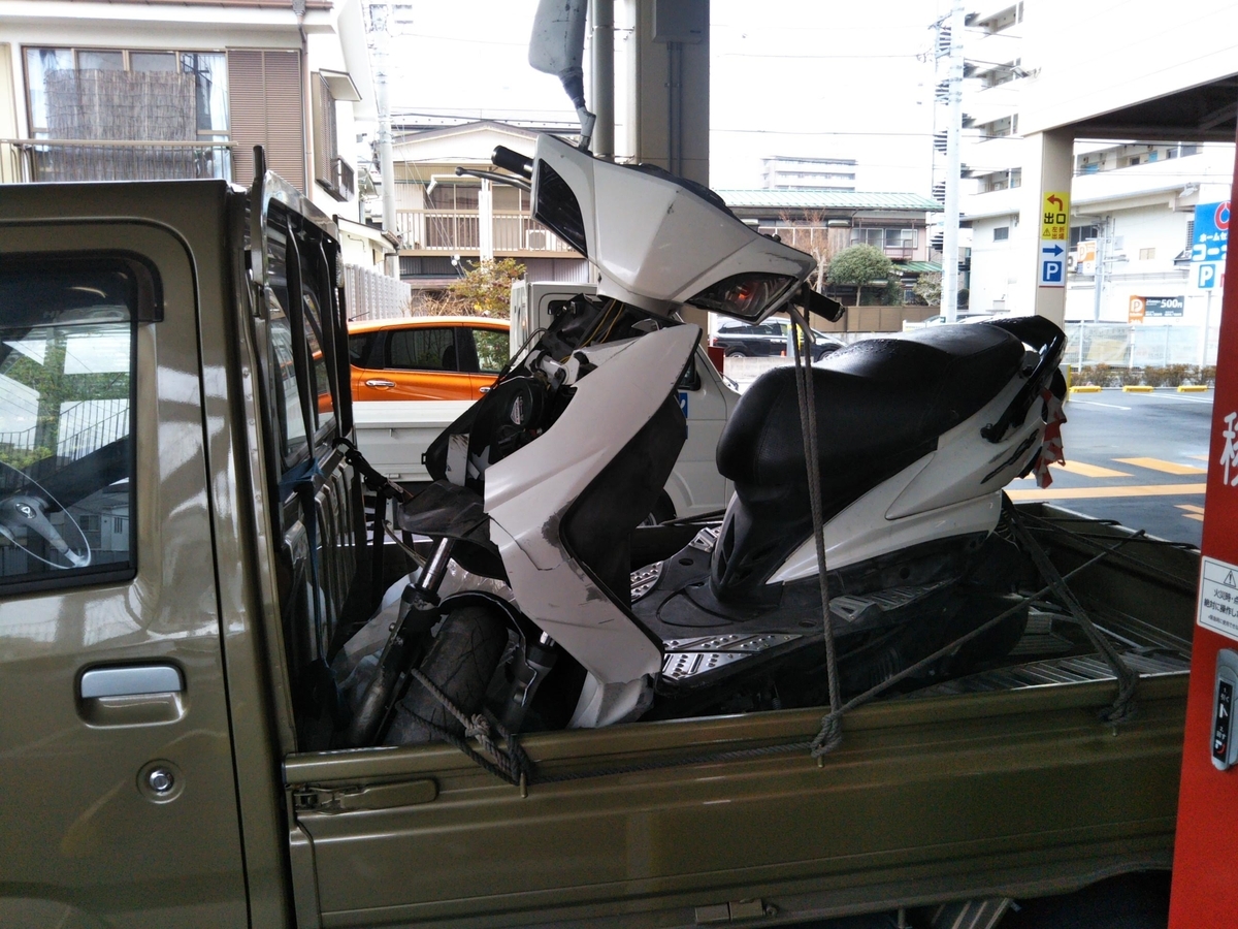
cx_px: 619
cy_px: 464
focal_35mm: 30
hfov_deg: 60.0
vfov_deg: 46.8
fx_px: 1073
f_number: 2.2
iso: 53
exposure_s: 1/185
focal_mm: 4
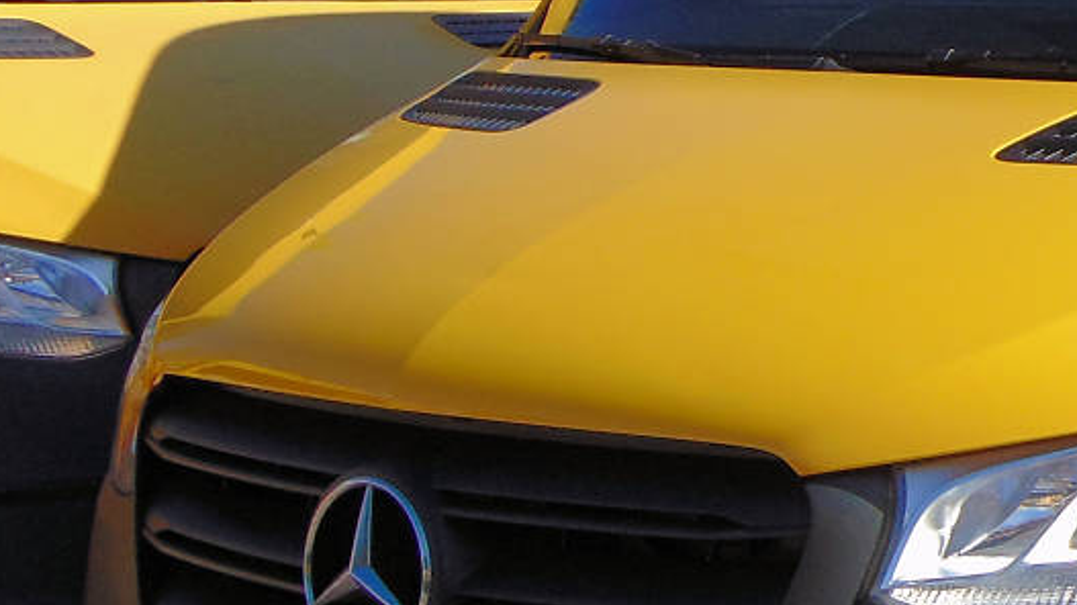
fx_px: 3683
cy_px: 262
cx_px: 1379
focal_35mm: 129
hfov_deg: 15.8
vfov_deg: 9.4
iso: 80
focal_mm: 6.9
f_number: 8.5
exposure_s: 1/200
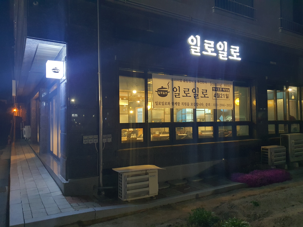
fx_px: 228
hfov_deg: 67.3
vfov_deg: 53.1
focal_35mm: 26
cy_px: 114
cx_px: 152
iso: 500
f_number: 1.5
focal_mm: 4.3
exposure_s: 1/40
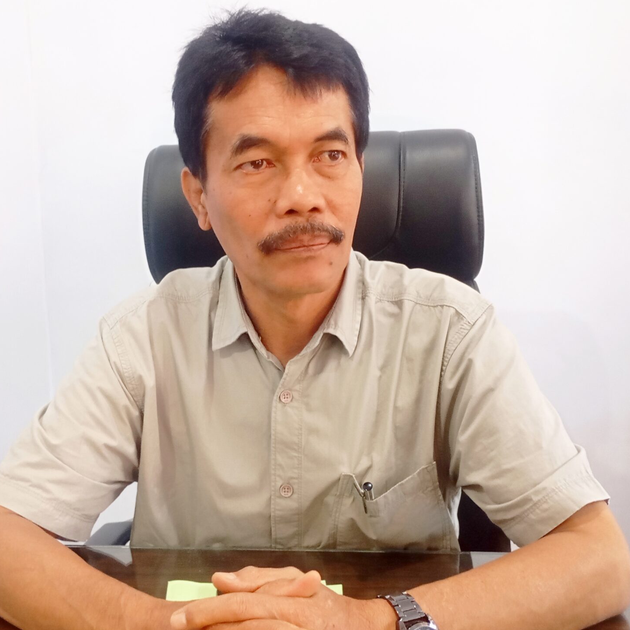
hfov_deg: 38.2
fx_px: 906
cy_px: 321
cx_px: 261
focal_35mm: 44
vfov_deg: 38.3
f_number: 1.8
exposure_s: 1/20
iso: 1478
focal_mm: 4.27
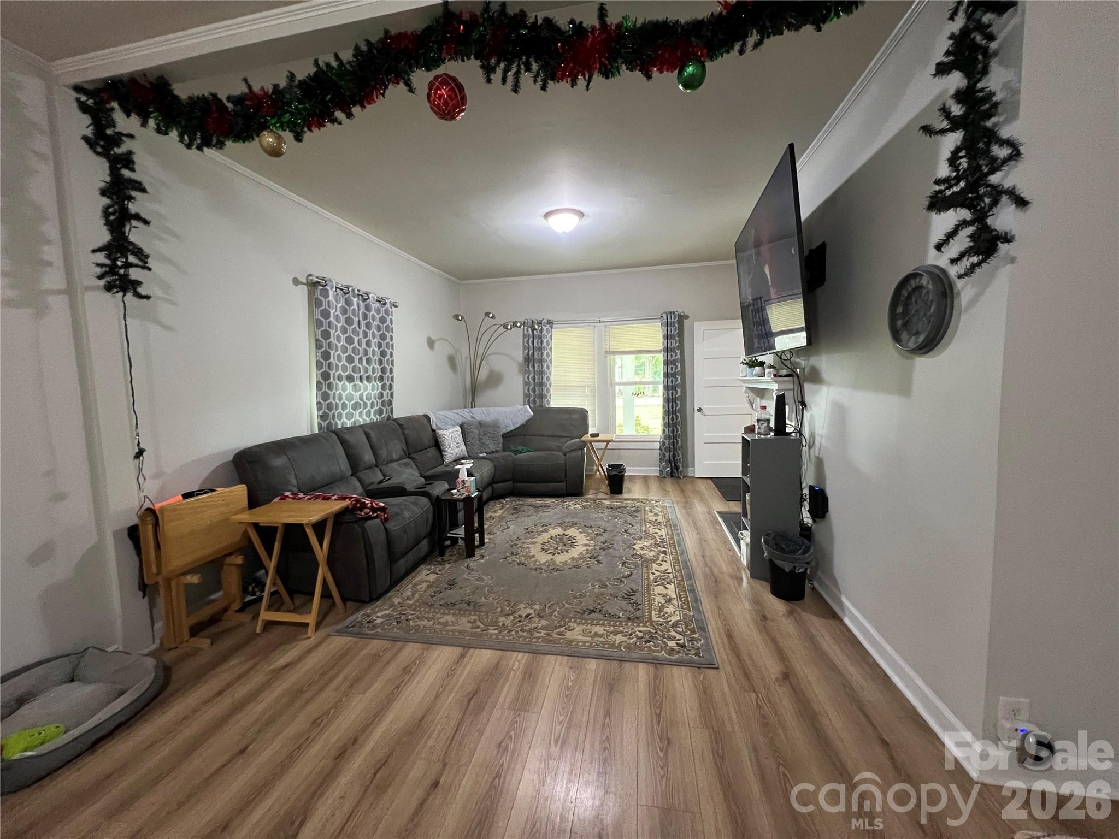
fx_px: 420
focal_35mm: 13
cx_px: 560
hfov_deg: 106.2
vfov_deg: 89.9
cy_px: 420
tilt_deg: -4.9
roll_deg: +1.4
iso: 640
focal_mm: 1.57
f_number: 1.8
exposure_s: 1/60
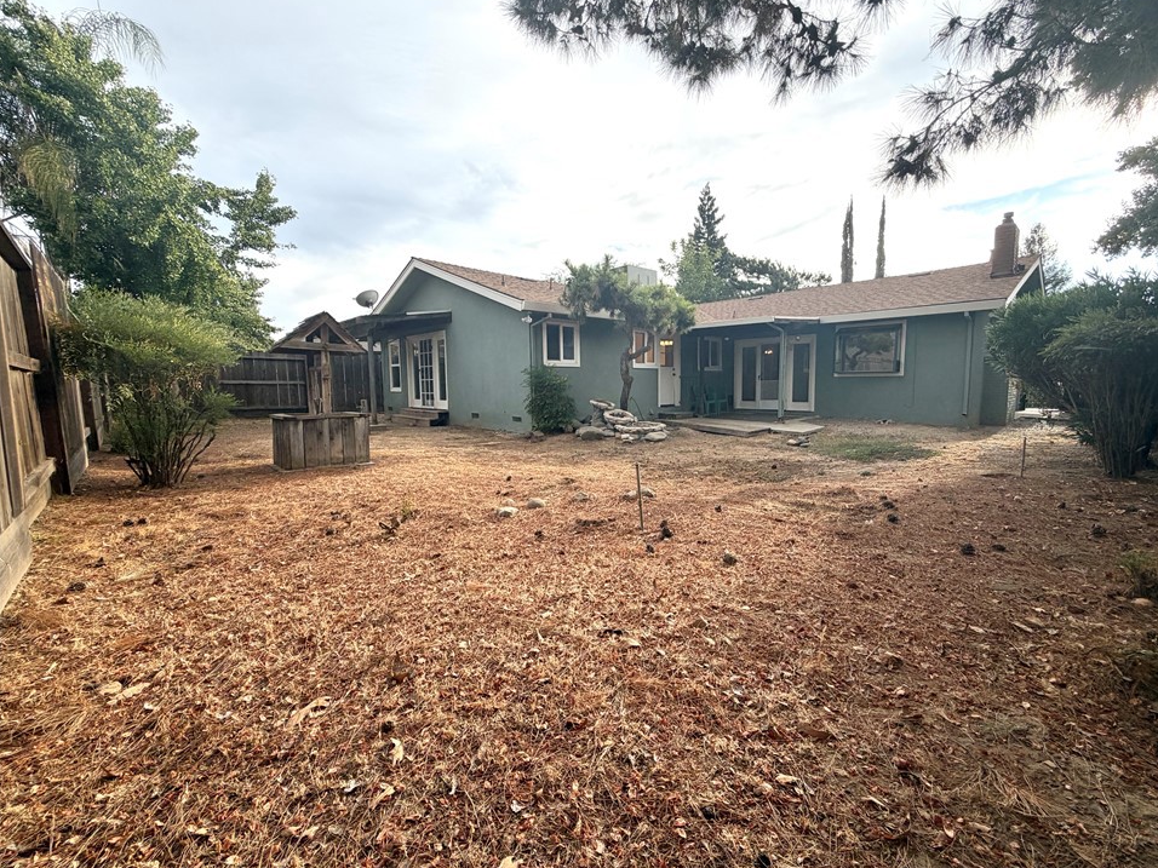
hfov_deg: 98.0
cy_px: 432
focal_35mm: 15
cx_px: 618
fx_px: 502
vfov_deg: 81.7
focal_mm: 2.22
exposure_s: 1/658
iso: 40
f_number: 2.2
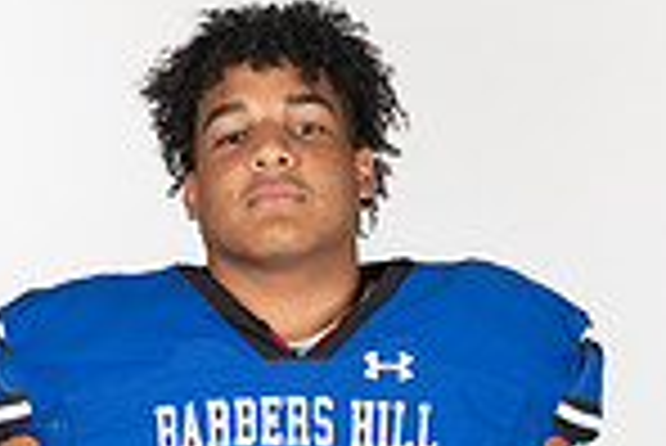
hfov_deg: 10.4
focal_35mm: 197
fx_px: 3648
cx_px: 256
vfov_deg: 6.7
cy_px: 982
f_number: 7.1
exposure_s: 1/400
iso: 250
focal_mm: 65
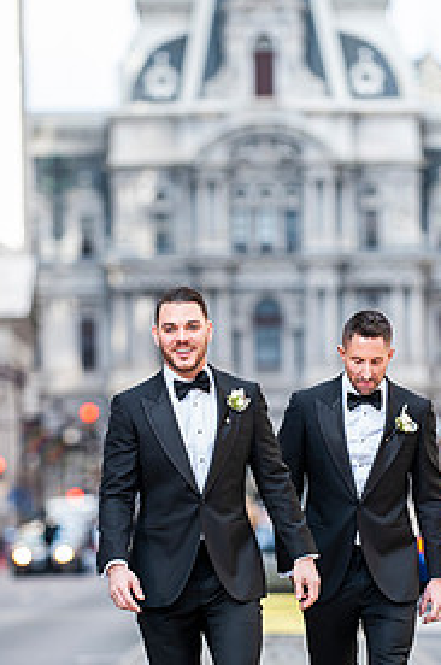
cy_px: 417
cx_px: 240
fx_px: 4519
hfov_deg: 5.6
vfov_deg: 8.4
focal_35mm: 245
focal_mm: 150
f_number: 2.8
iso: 800
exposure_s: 1/1250
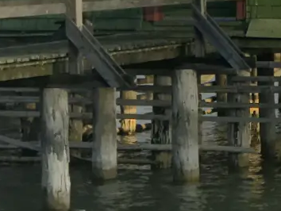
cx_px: 337
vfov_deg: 4.8
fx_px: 2510
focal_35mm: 309
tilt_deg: +3.3
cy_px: -161
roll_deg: +1.3
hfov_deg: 6.4
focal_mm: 6.6
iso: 20
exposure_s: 1/286
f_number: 2.8
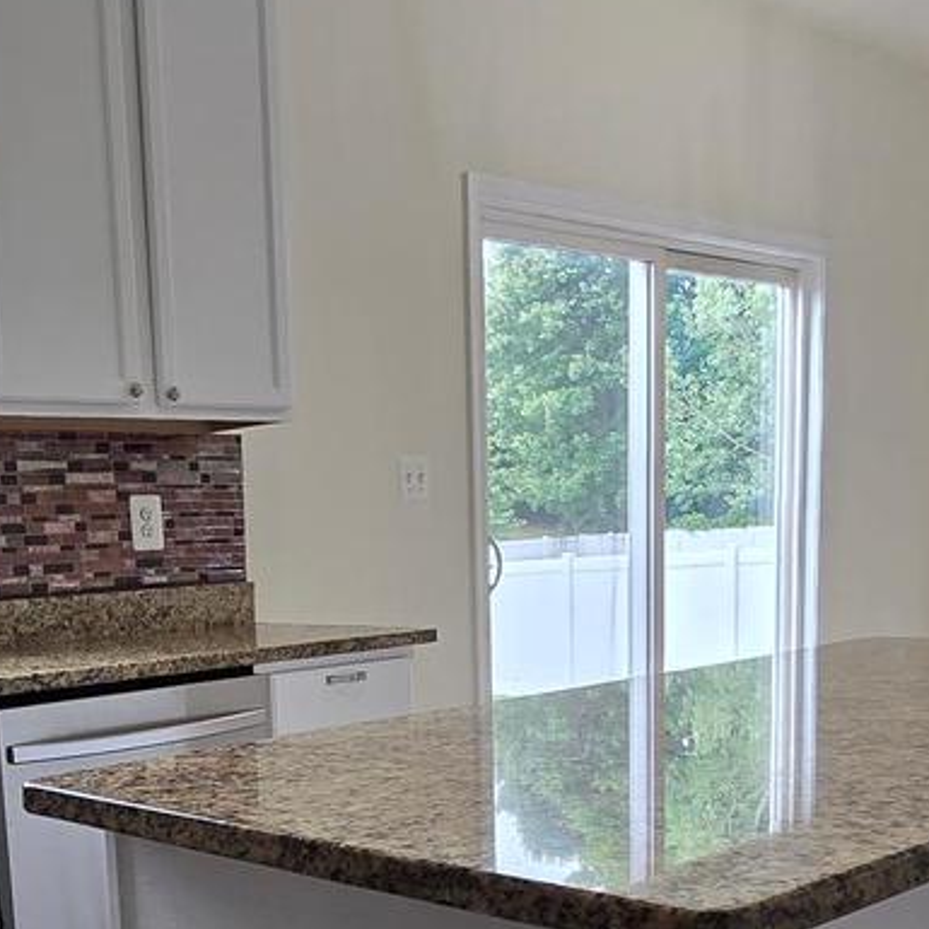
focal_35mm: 43
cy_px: 770
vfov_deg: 37.5
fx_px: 1306
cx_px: 234
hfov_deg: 38.2
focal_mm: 2.2
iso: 64
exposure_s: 1/60
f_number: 2.2
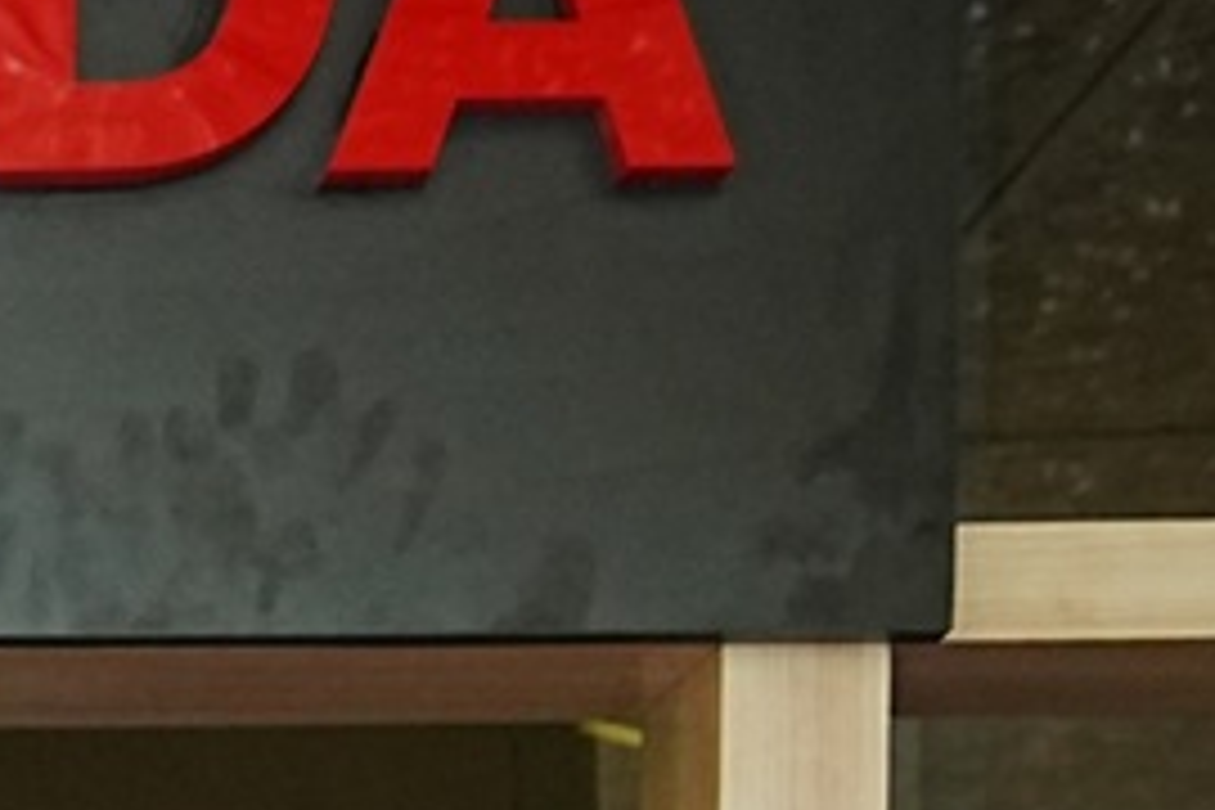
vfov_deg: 7.1
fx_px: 6041
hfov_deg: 10.6
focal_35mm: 179
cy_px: 2045
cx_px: -1197
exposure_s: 1/125
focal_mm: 35
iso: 2000
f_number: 5
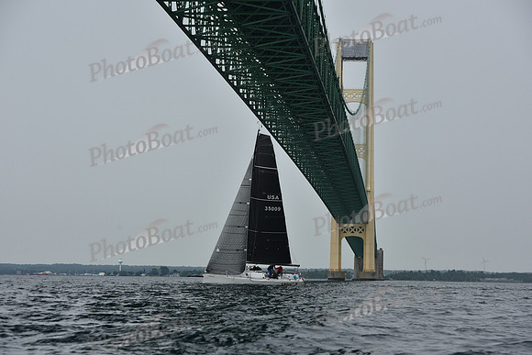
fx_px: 1448
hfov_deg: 20.8
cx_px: 266
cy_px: 178
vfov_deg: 14.0
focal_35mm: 98
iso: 250
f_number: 5.6
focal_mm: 98
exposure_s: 1/800
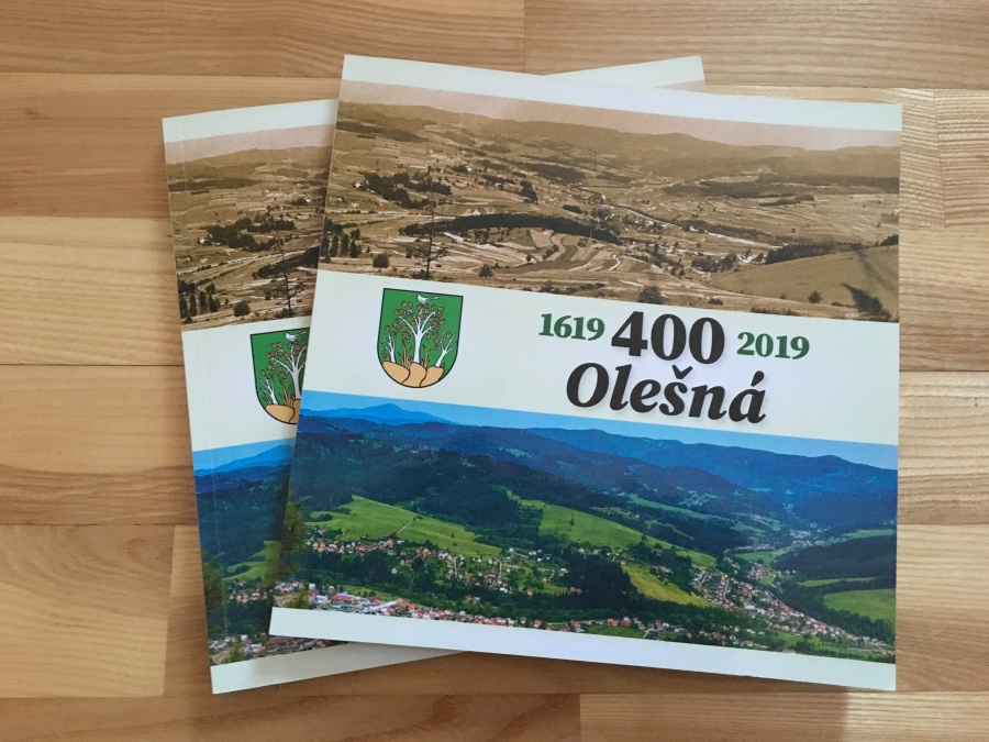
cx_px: 494
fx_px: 829
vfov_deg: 48.2
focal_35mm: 29
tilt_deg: -80.8
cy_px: 371
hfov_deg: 61.7
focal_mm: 4.15
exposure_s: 1/17
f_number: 2.2
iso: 250
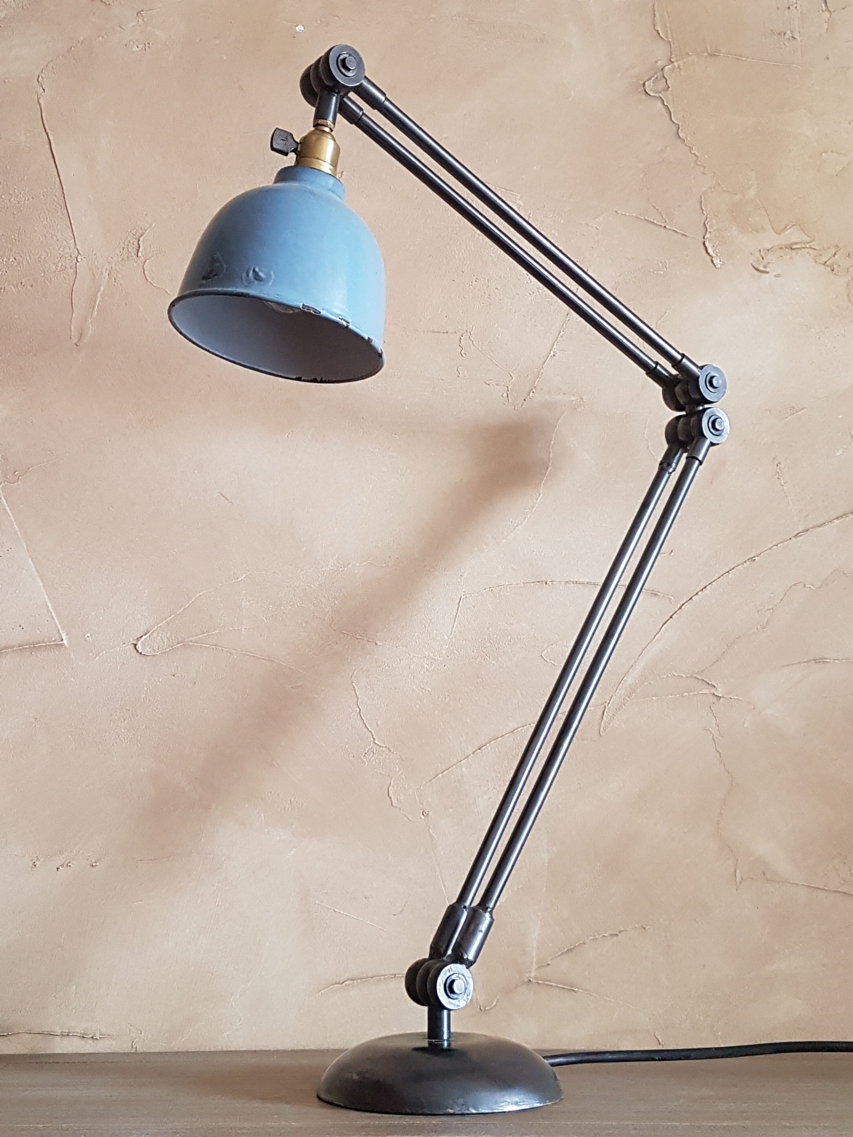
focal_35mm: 26
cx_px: 426
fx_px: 854
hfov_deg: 53.1
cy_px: 568
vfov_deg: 67.3
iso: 200
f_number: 1.7
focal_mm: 4.2
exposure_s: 1/50
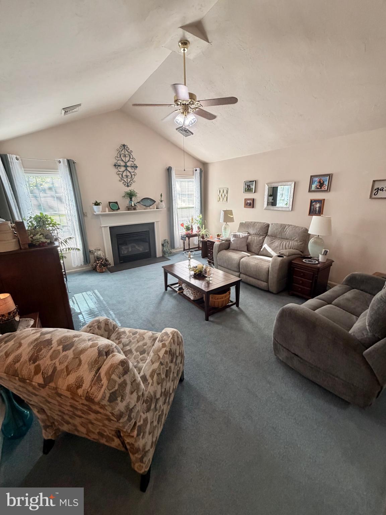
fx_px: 208
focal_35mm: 14
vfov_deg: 102.1
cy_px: 258
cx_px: 193
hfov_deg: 85.7
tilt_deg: -17.3
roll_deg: +1.2
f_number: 2.2
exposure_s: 1/120
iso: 250
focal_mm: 2.22
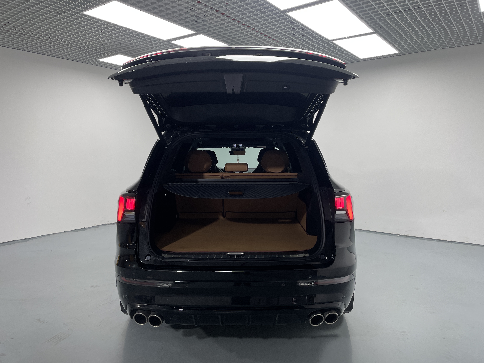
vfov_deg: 53.1
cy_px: 182
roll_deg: +1.3
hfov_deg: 67.3
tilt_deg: -4.4
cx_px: 242
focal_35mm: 26
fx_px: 364
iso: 32
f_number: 1.6
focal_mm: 4.2
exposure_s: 1/100
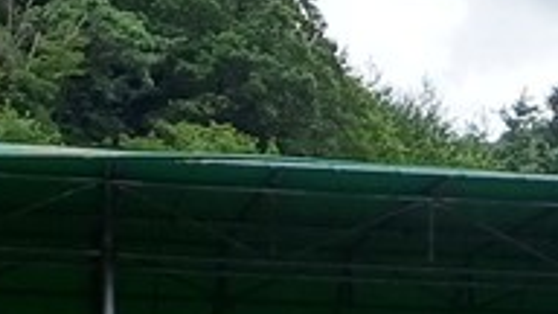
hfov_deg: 11.5
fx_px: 2693
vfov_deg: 6.4
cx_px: 747
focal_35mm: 182
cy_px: 680
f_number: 1.8
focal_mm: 4.65
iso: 50
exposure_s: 1/254
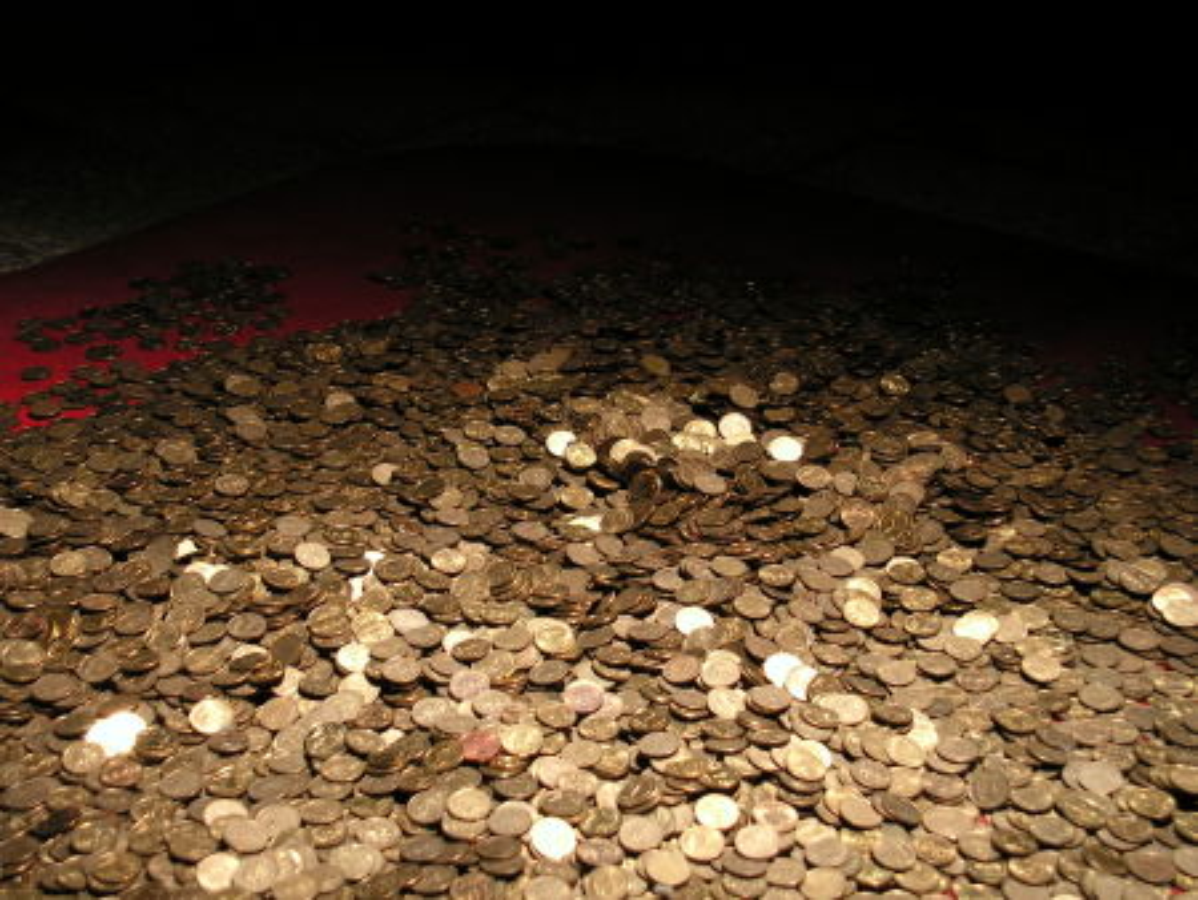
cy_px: 450
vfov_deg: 25.7
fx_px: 1974
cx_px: 599
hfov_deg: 33.8
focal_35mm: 57
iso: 64
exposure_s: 1/30
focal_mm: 9.6
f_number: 3.3
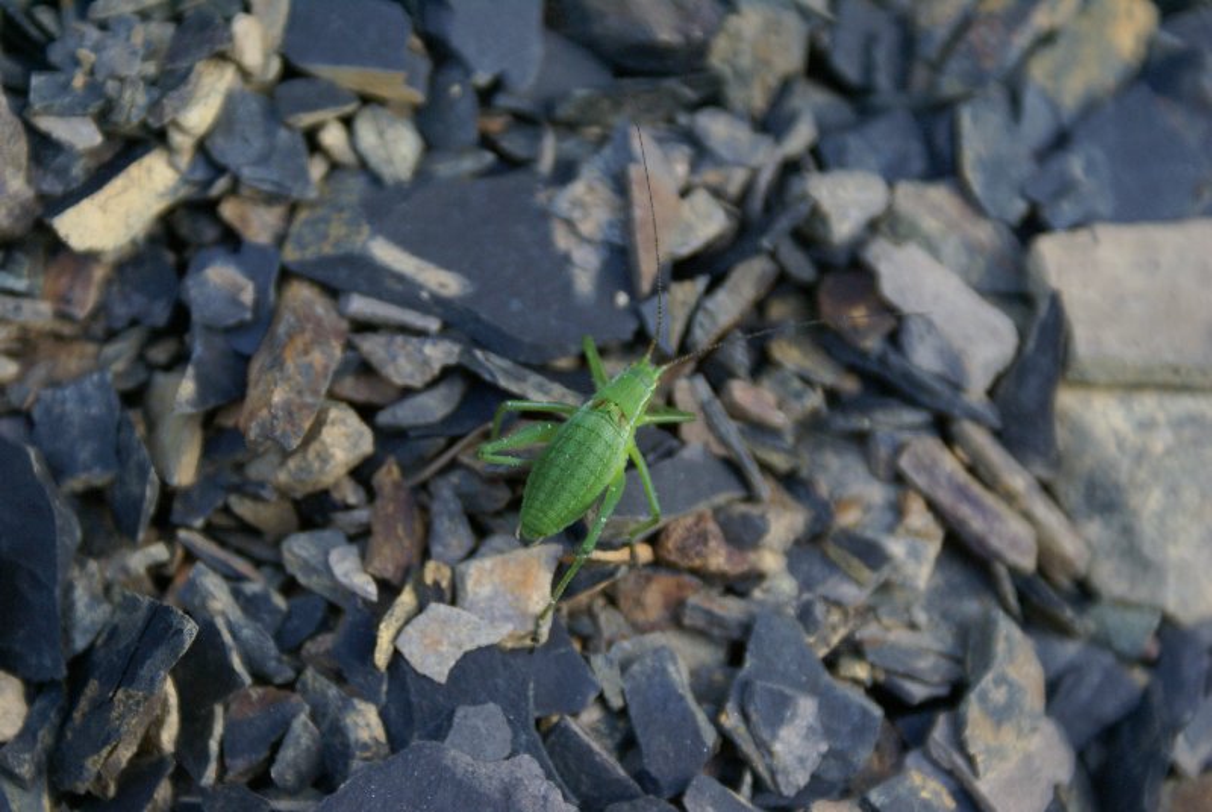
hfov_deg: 19.4
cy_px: 406
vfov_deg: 13.1
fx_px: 3540
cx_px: 606
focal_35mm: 105
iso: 400
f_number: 5.6
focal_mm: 70
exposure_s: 1/80
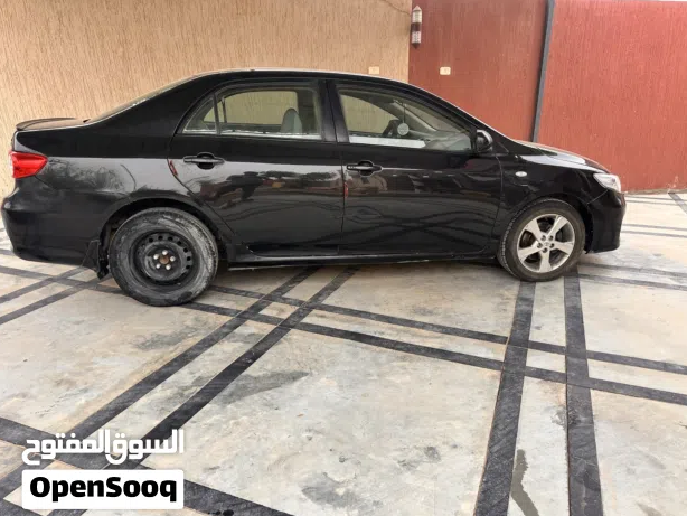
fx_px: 496
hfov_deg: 69.4
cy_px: 268
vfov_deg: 54.9
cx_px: 352
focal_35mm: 25
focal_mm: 6.86
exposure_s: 1/121
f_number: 1.78
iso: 80
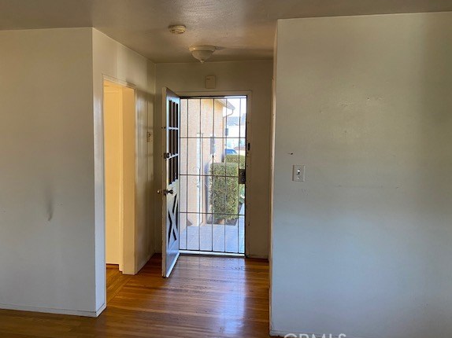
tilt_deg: -5.2
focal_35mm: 29
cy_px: 163
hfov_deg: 61.5
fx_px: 379
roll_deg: -0.4
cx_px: 202
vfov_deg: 48.2
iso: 125
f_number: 1.8
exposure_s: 1/76
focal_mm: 4.25
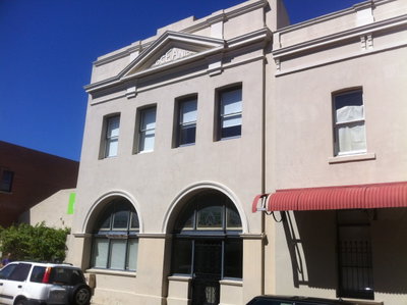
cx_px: 204
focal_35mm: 35
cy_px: 152
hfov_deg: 52.7
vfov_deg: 40.6
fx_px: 411
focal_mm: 3.85
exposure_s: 1/3016
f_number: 2.8
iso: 80
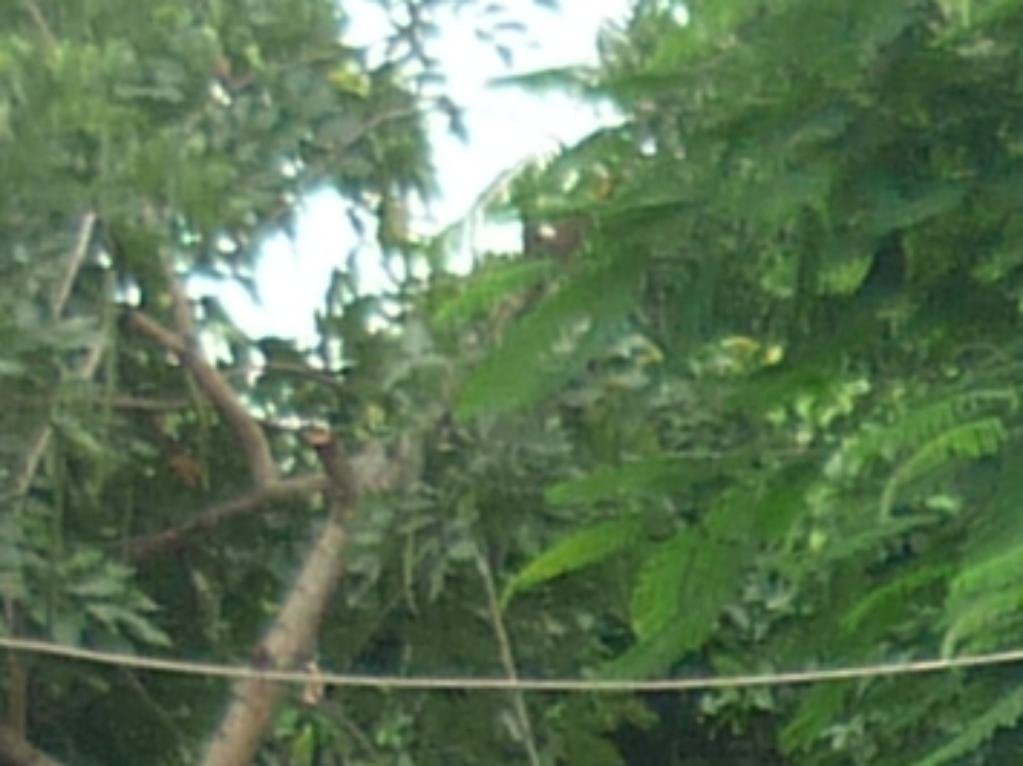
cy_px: 1244
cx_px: 1815
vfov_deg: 4.5
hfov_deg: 5.9
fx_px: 9720
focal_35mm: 329
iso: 80
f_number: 2.9
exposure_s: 1/200
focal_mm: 5.9
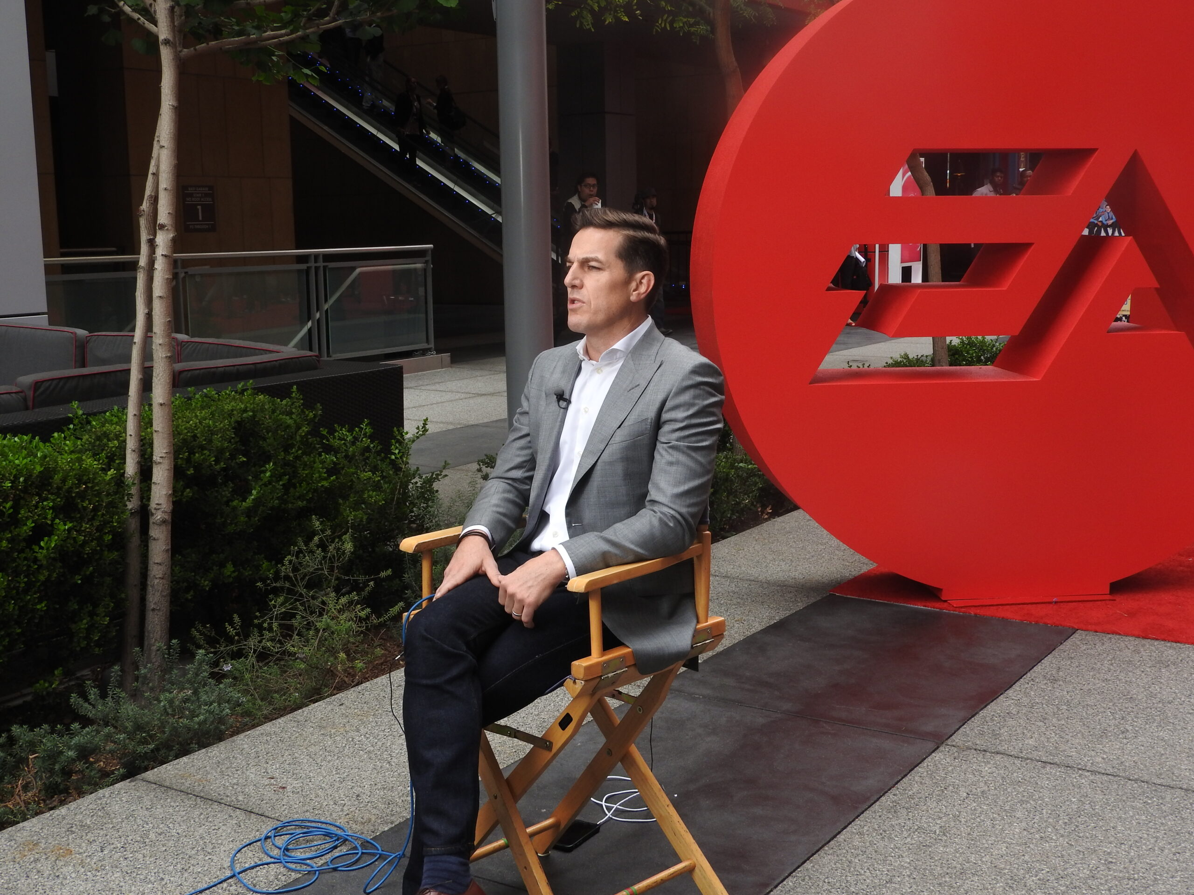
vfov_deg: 32.2
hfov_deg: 42.1
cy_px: 448
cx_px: 597
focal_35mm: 45
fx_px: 1552
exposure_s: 1/100
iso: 100
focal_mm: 8.1
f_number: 4
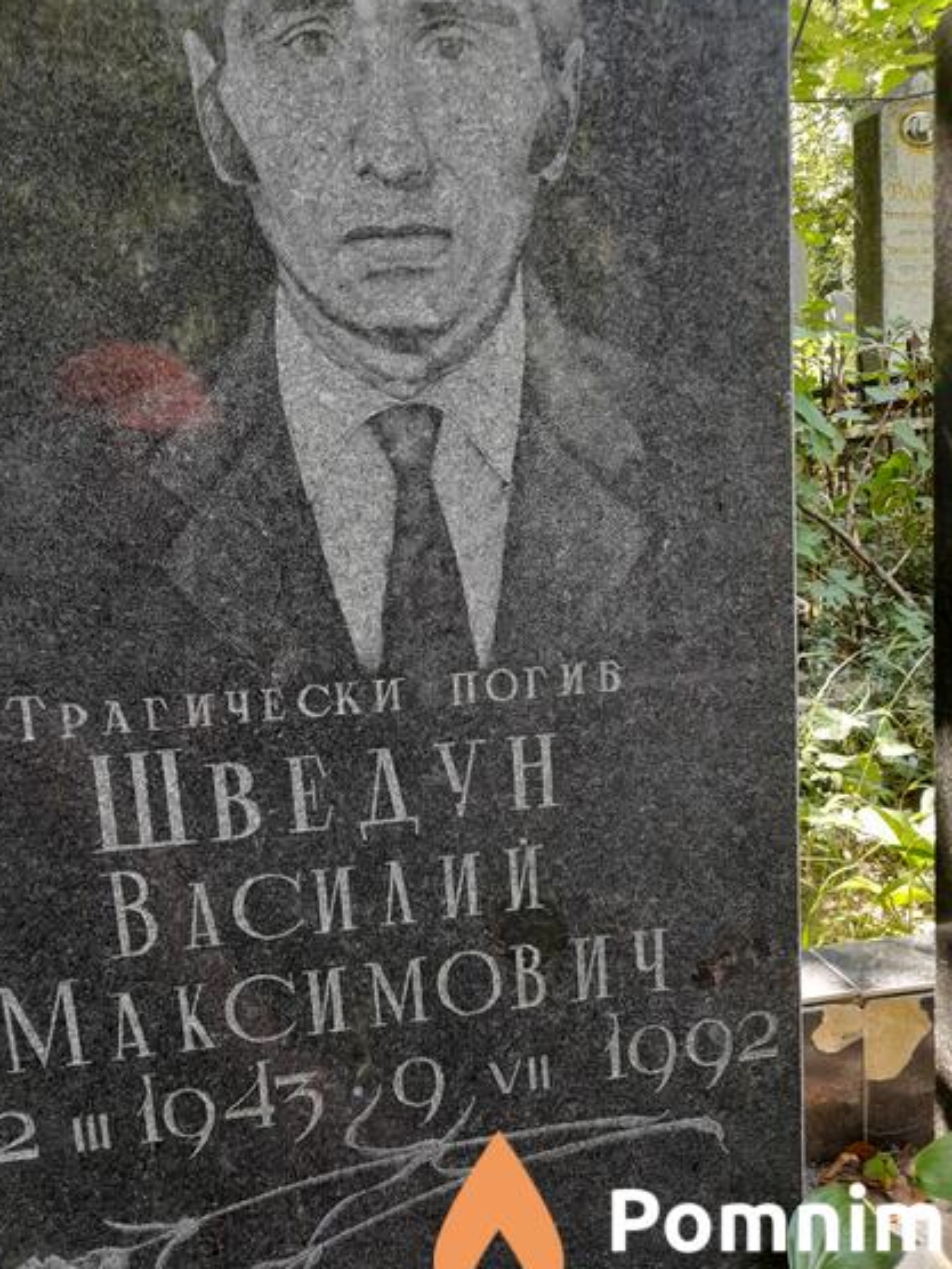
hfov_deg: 51.3
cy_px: 657
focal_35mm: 27
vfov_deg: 65.3
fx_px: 990
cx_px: 445
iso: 125
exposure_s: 1/50
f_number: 2
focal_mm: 4.6
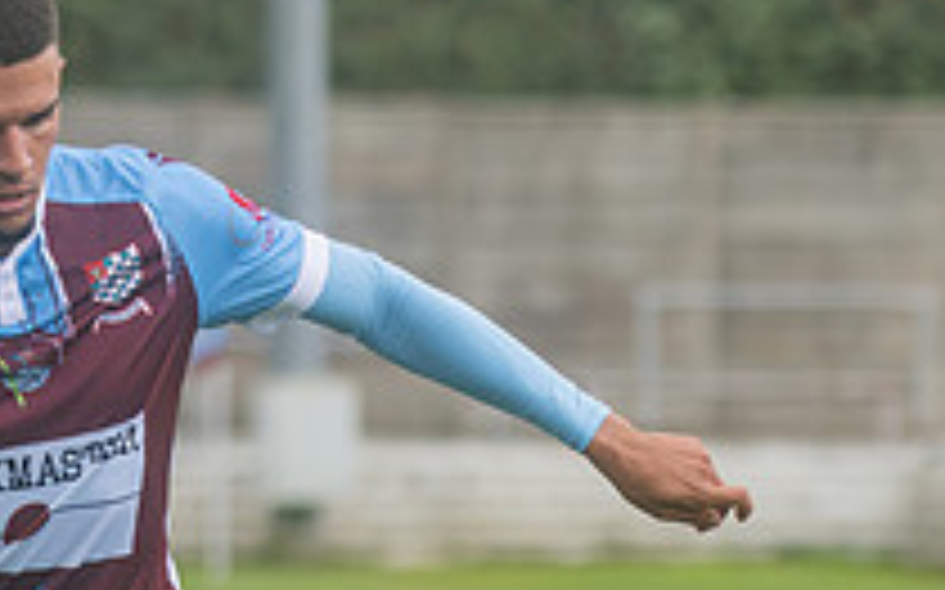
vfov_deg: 2.1
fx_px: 15908
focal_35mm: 618
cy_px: 486
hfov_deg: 3.4
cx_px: 93
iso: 400
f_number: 2.8
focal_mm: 120
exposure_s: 1/1250
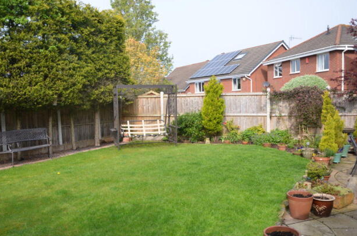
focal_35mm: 29
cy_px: 124
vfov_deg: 44.7
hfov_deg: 63.7
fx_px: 287
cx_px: 168
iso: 100
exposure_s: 1/250
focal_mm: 18
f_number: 5
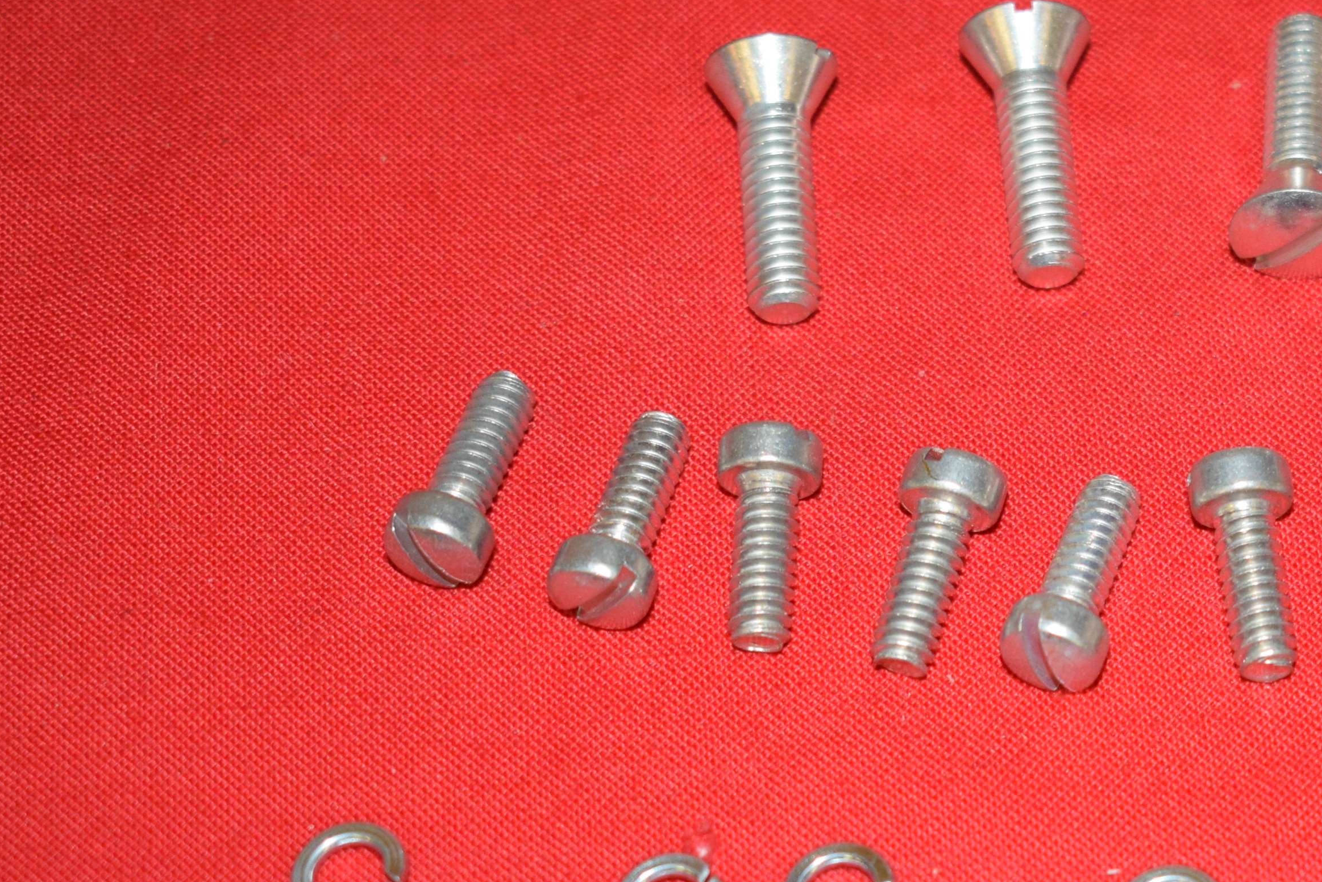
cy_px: 602
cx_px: 1229
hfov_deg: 17.3
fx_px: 4261
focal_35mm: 116
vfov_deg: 11.8
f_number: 5
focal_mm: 40
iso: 1250
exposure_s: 1/200
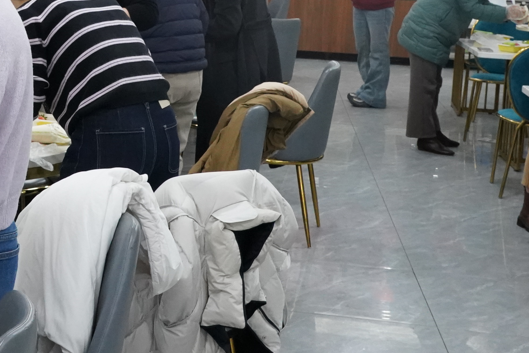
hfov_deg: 22.7
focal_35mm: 85
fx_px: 1249
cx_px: -41
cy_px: 7
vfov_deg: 15.8
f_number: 11
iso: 8000
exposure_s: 1/100
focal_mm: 32
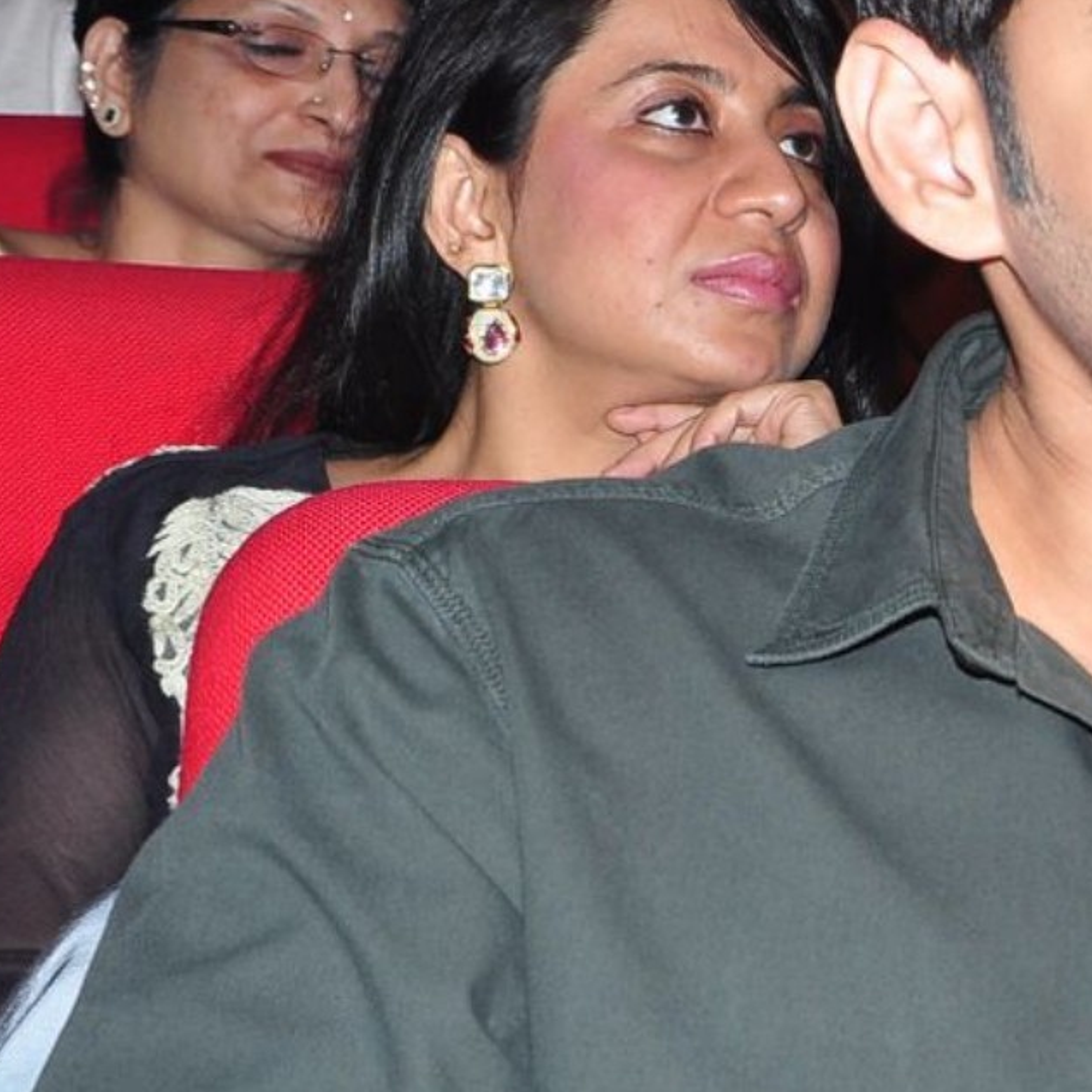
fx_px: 7335
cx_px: 1822
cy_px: 714
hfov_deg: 8.3
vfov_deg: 8.5
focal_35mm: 206
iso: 400
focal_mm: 45
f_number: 10
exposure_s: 1/125
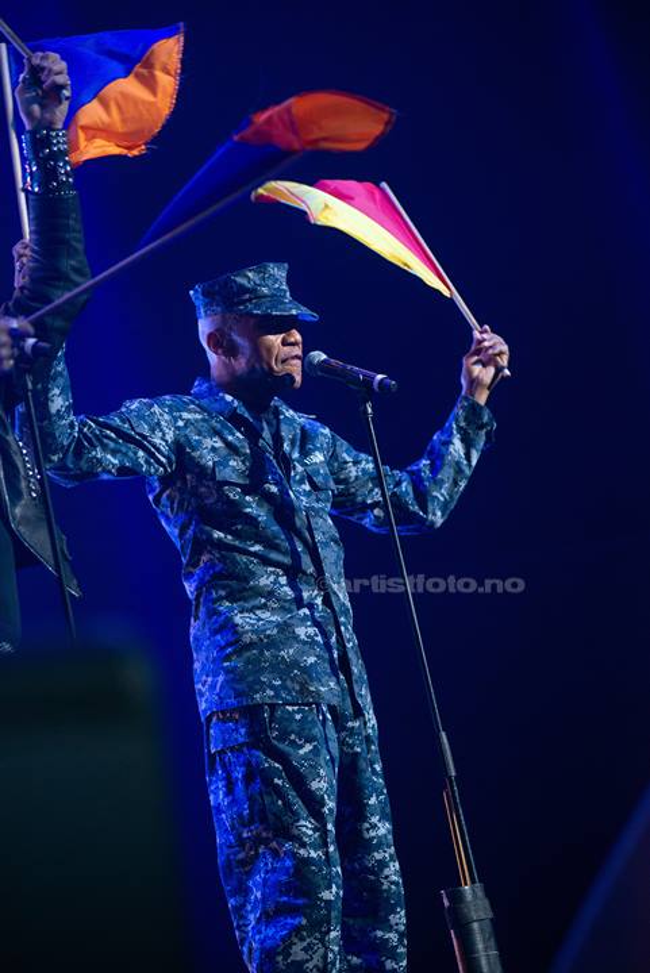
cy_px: 486
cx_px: 325
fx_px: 3651
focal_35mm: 135
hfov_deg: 10.2
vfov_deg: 15.2
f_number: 3.5
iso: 1250
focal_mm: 135
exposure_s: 1/640
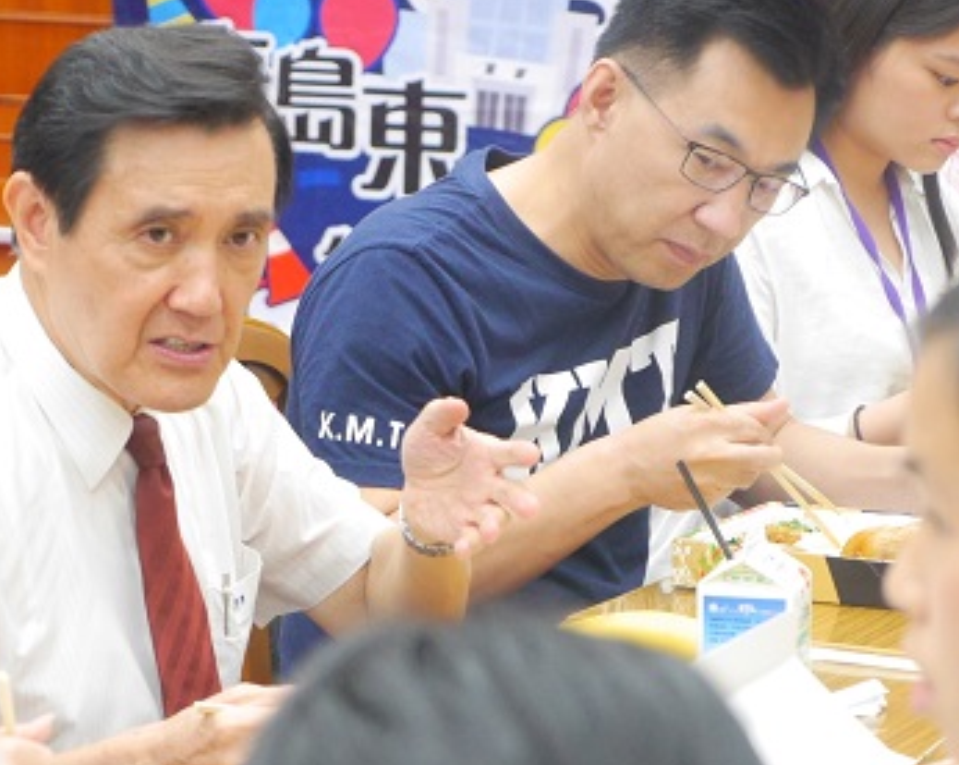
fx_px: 4763
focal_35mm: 168
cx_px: 319
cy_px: 511
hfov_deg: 11.5
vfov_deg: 9.2
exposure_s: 1/160
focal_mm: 35
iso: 1600
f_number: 2.8
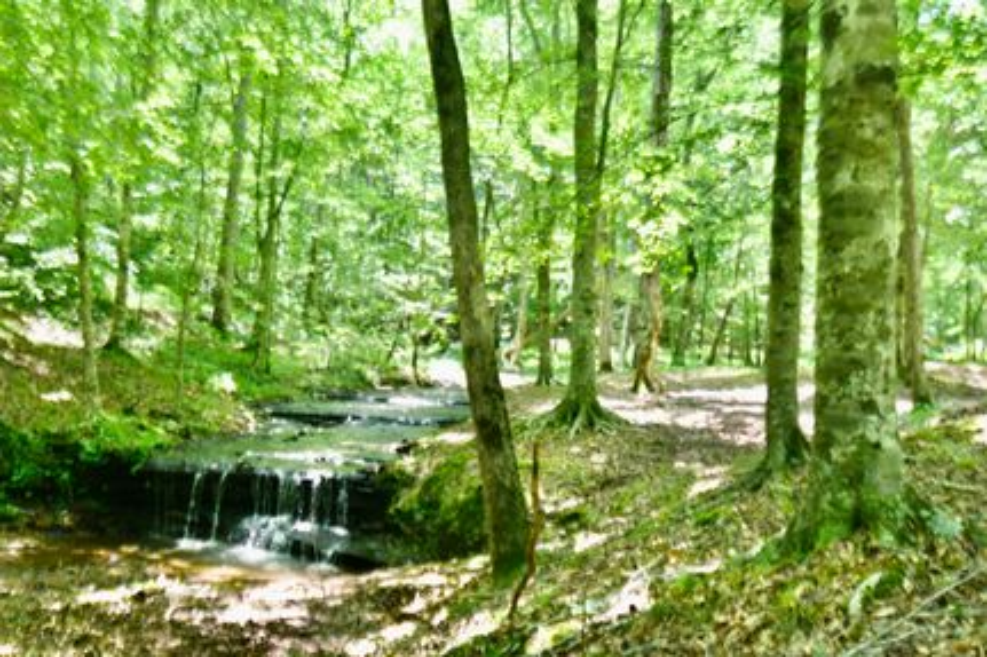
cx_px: 494
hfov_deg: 48.5
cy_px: 328
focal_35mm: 40
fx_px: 1096
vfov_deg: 33.4
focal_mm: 20
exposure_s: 1/160
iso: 800
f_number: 4.2
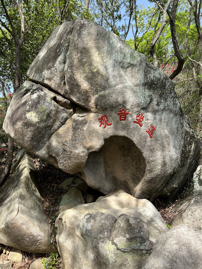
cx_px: 101
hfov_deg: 53.1
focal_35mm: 26
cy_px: 134
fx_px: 202
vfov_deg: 67.3
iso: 50
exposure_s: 1/1079
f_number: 1.5
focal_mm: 5.7
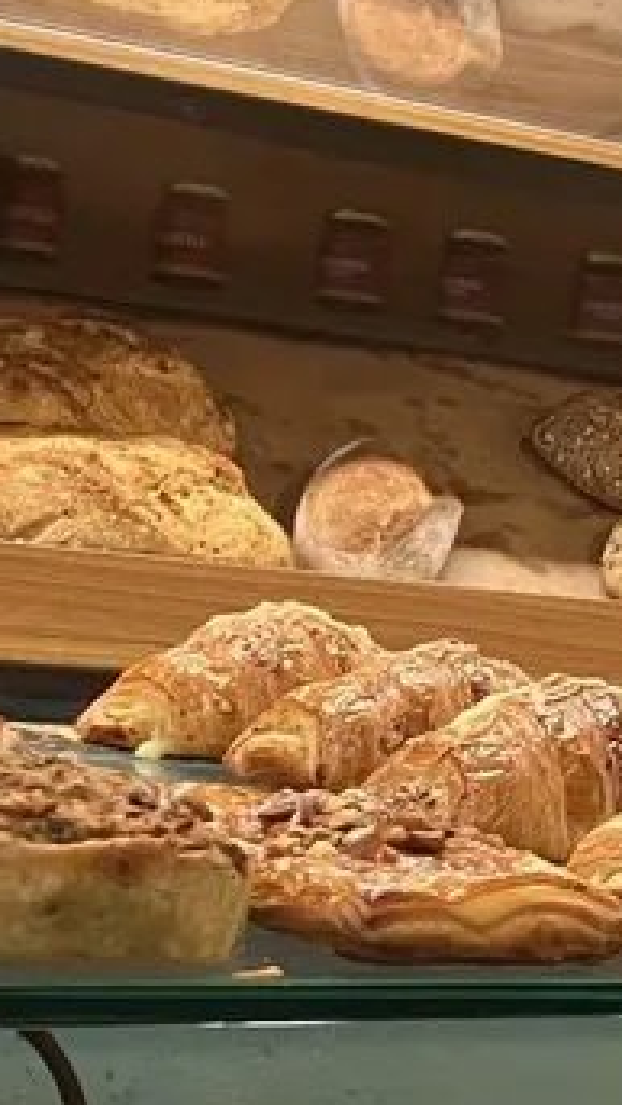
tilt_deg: -6.3
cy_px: 854
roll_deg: -6.8
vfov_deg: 23.1
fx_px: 2668
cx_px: 877
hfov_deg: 12.7
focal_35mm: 91
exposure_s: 1/60
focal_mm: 3.99
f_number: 1.8
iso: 250
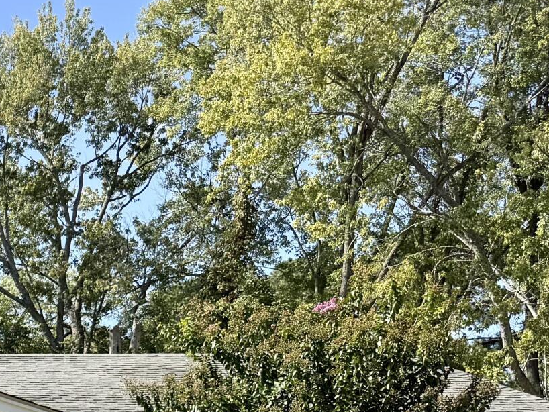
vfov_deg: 15.5
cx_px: -335
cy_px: 607
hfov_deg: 18.8
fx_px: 1396
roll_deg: -0.8
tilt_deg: +0.5
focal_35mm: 88
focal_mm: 6.76
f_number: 1.78
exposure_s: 1/2370
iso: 80
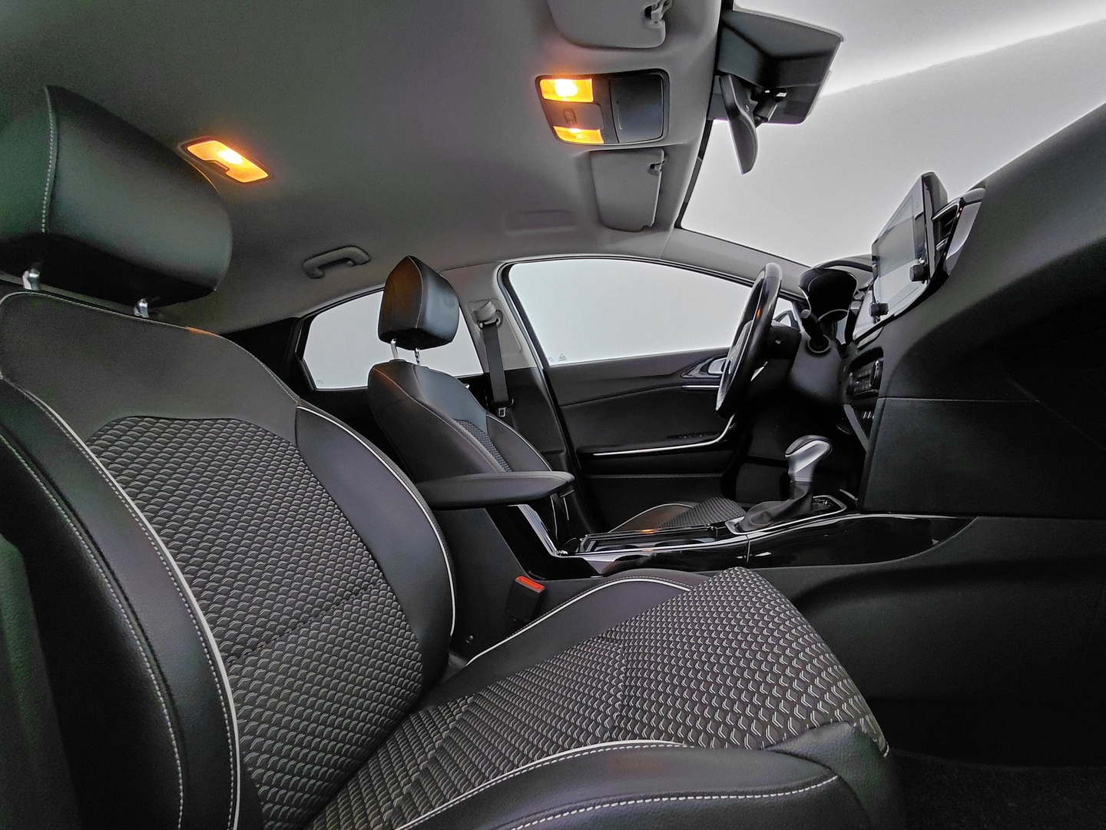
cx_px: 553
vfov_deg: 78.1
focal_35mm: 16
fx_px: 511
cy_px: 415
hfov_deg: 94.5
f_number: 2.2
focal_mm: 1.64
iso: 250
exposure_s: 1/33.3
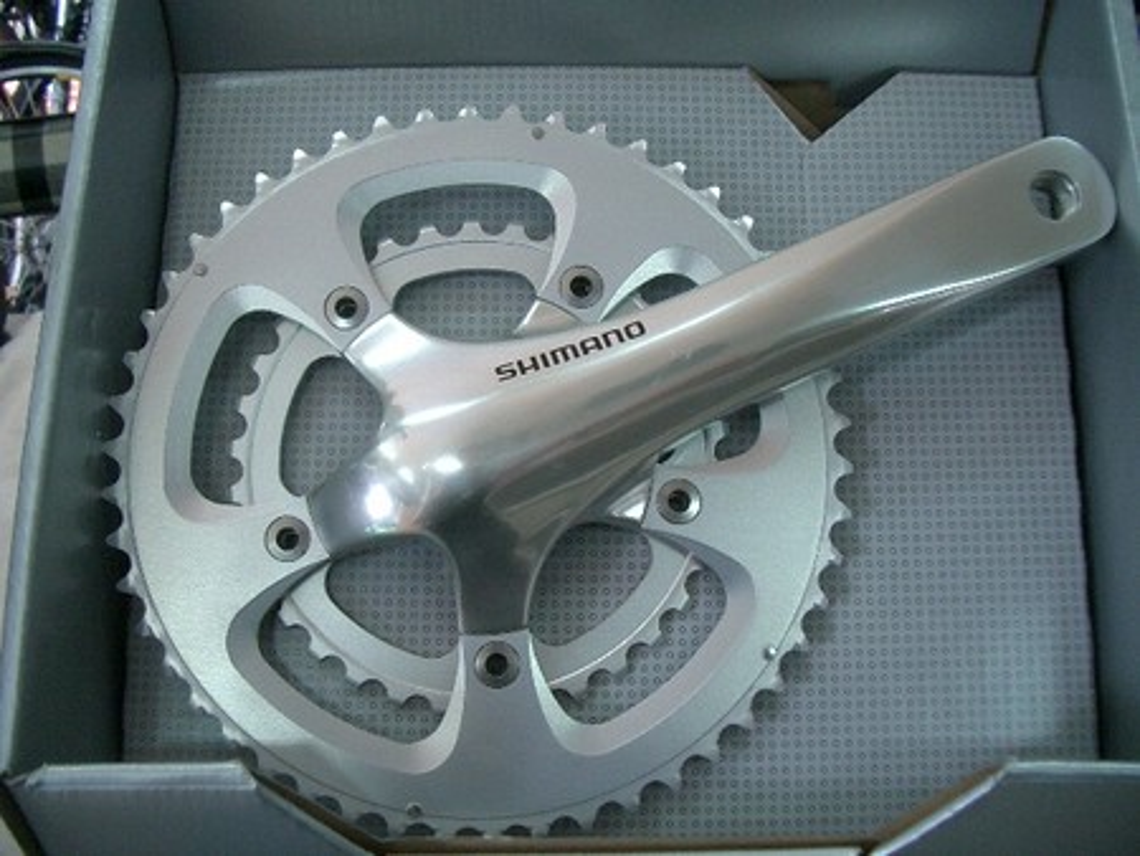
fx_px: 1153
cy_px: 428
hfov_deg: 52.6
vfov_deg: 40.7
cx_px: 570
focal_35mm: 35
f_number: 2.6
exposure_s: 1/60
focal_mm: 5.8
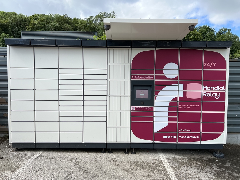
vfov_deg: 53.1
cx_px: 120
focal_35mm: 26
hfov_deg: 67.3
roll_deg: -0.5
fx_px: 180
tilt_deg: -3.1
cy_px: 90
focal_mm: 5.7
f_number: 1.5
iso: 50
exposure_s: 1/2994
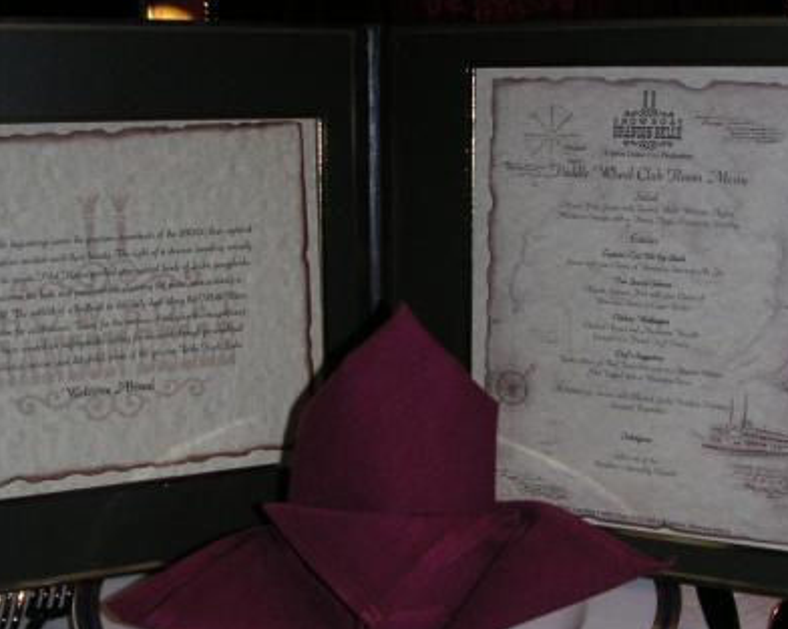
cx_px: 380
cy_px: 380
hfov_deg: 32.0
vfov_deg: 25.7
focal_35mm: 59
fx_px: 1375
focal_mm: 5.7
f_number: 2.8
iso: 160
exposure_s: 1/45
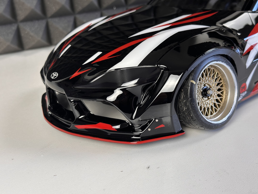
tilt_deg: -22.2
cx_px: 129
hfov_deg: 39.7
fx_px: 358
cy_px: 97
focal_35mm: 48
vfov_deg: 30.3
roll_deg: +5.8
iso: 80
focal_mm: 6.86
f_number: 1.78
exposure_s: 1/100
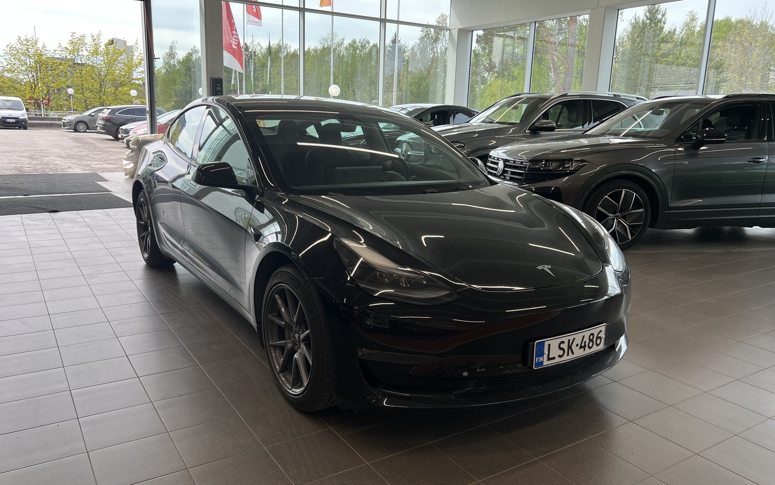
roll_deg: -1.2
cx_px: 383
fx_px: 591
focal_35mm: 28
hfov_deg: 66.5
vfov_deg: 44.6
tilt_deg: -12.4
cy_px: 241
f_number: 1.5
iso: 50
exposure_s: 1/536
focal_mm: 5.7
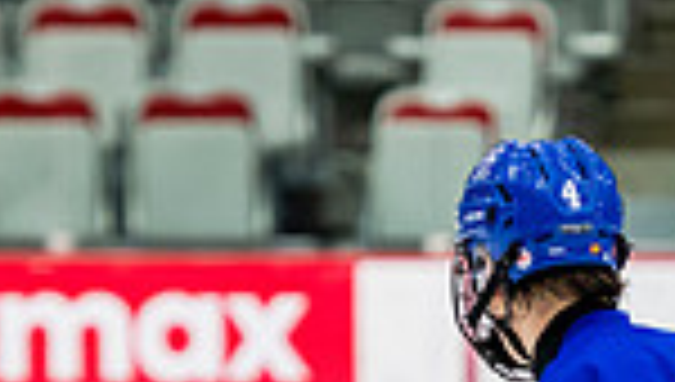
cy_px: 793
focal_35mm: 660
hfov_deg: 3.3
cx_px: 778
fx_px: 11834
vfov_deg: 1.8
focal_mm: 140
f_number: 3.2
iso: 1600
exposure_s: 1/800
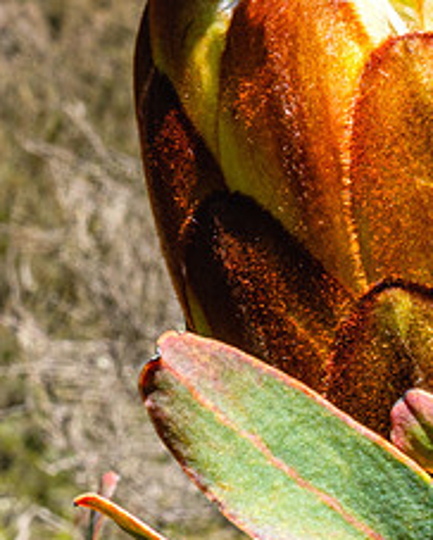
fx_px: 1872
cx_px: 323
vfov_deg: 16.3
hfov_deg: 13.2
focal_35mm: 117
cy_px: 85
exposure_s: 1/125
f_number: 18
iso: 320
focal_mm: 24
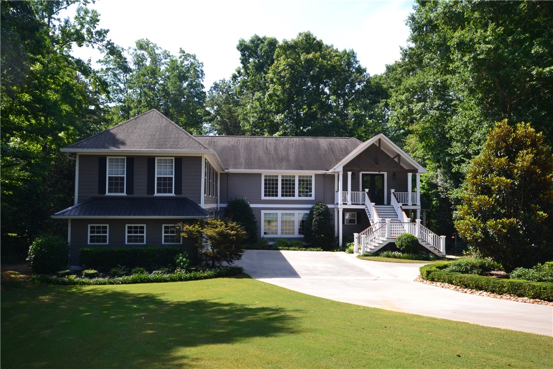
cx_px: 276
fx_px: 461
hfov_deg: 61.9
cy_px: 184
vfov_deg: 43.6
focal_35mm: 30
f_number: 10
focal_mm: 20
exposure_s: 1/250
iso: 400
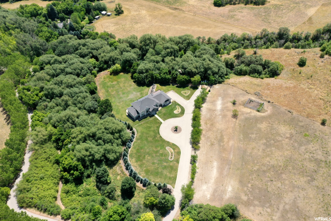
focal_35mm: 28
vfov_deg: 46.4
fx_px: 257
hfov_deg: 65.5
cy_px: 110
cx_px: 166
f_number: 5.6
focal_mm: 10.26
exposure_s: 1/400
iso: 100
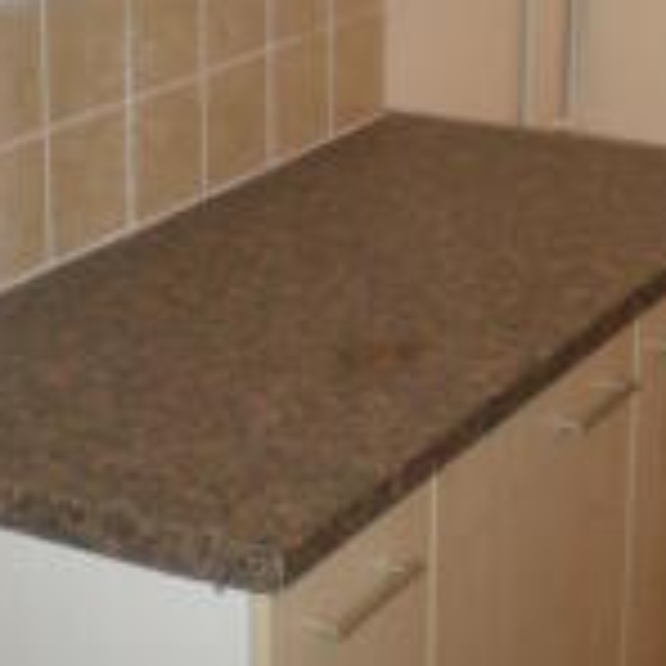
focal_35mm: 99
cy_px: 223
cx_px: 356
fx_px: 2155
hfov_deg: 17.6
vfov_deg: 17.5
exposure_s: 1/60
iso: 185
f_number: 3.1
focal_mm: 6.3
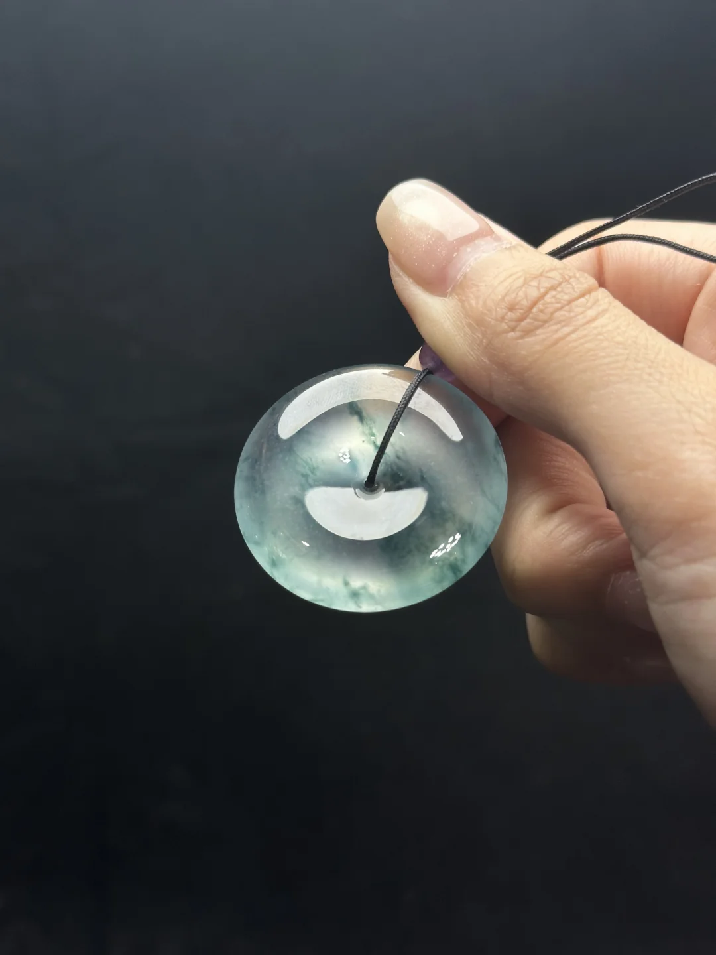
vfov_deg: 39.7
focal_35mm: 48
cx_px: 358
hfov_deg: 30.3
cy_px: 478
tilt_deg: -16.0
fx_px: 1324
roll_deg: +1.1
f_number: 1.78
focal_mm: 6.86
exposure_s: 1/94
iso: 80
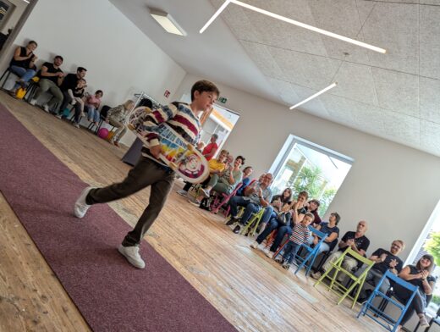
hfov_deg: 71.5
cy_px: 166
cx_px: 220
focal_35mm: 24
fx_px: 306
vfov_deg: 57.0
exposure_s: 1/94.1
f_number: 1.85
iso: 47
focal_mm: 6.81
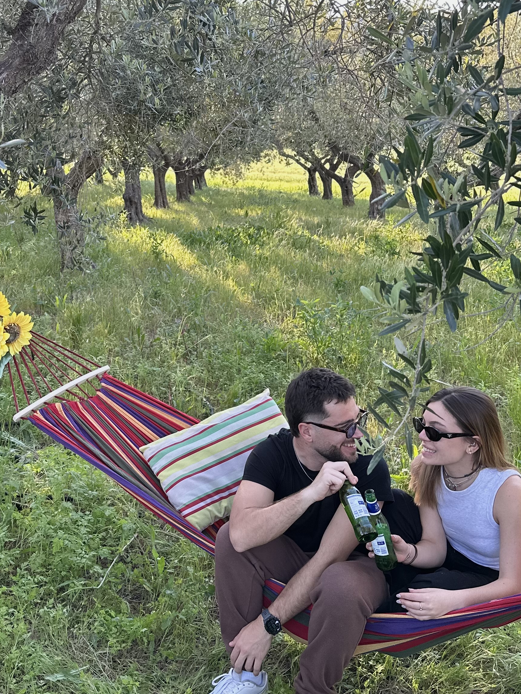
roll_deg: +2.7
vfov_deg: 44.4
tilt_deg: -11.9
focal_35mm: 42
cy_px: 259
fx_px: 843
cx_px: 201
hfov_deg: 34.2
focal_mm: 6.86
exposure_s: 1/212
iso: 80
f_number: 1.78
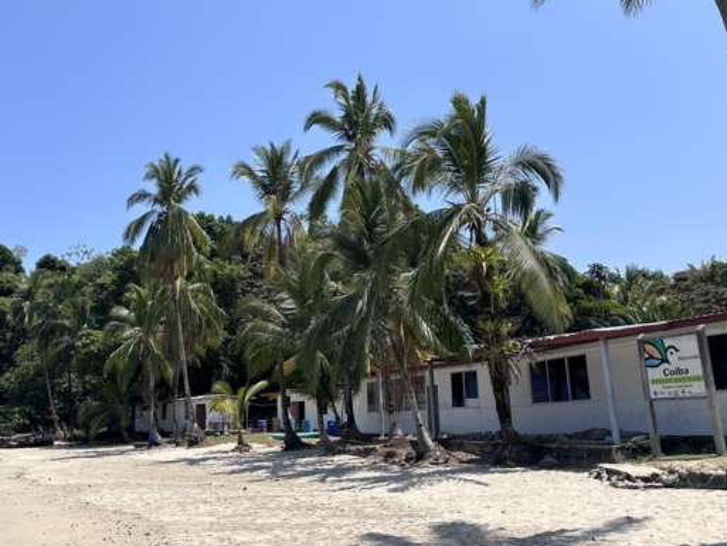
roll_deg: +0.0
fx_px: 693
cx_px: 261
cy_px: 191
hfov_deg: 54.5
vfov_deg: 42.5
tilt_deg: +17.8
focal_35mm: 33
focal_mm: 6.86
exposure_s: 1/5263
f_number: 1.78
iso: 80
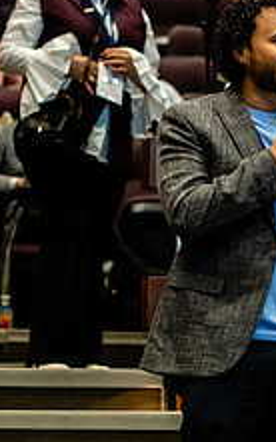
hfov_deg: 5.0
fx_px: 3167
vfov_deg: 8.0
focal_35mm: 263
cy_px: 324
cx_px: 188
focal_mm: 85
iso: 4000
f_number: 2.8
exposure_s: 1/200
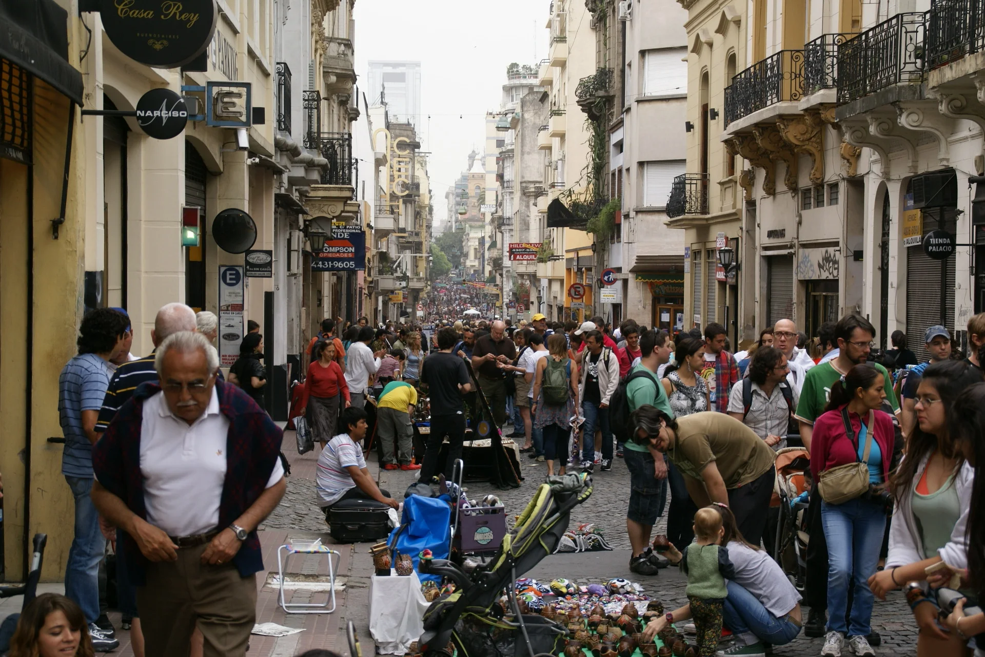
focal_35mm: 75
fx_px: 2052
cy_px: 328
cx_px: 492
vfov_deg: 18.2
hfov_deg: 27.0
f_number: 6.3
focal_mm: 50
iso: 100
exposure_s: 1/100
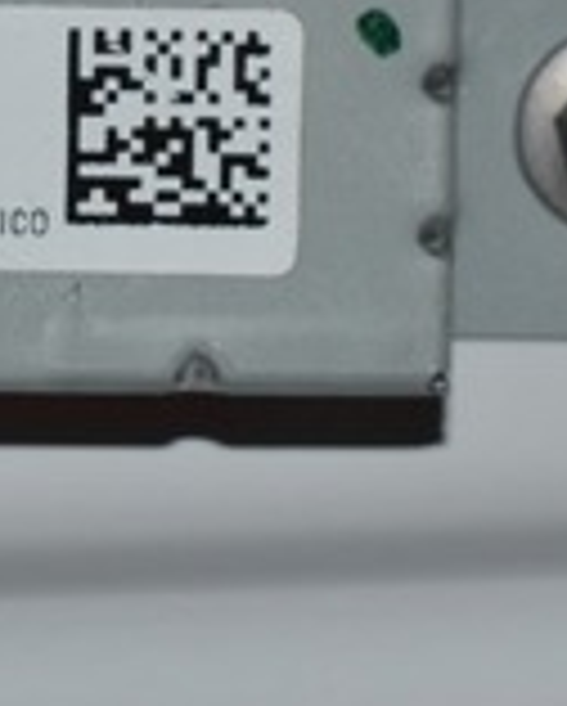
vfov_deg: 6.1
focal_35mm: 315
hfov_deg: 4.9
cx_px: -22
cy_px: 110
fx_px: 6593
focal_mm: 55
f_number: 8
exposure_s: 1/60
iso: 100
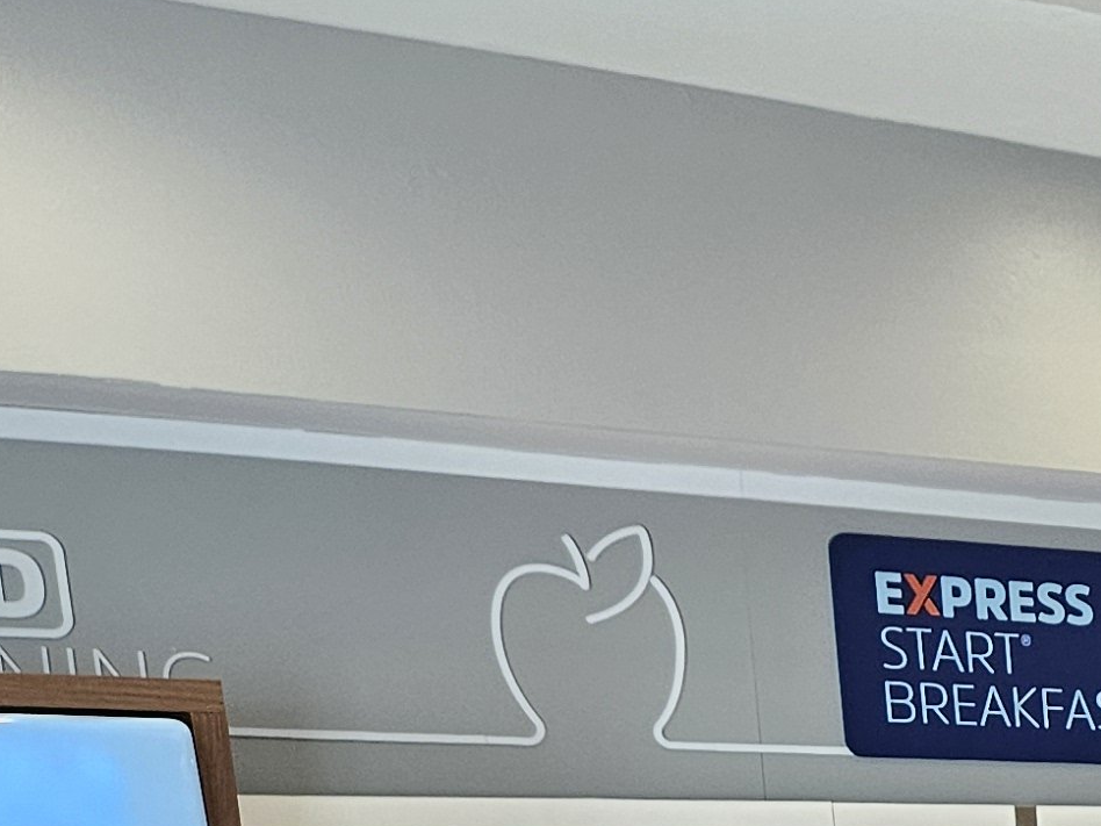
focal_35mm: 97
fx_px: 3085
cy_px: 1637
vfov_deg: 13.2
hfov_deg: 17.0
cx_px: 1916
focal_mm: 5.4
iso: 160
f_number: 1.8
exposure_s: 1/120
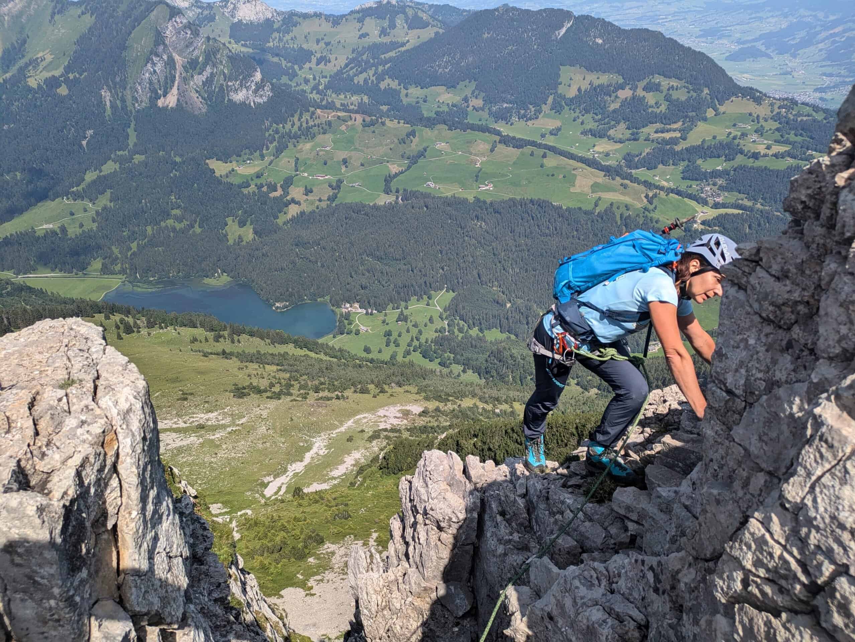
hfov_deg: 69.4
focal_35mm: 25
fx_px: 618
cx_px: 428
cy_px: 321
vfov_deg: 54.9
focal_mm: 5.43
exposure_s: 1/1692
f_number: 1.89
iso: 40
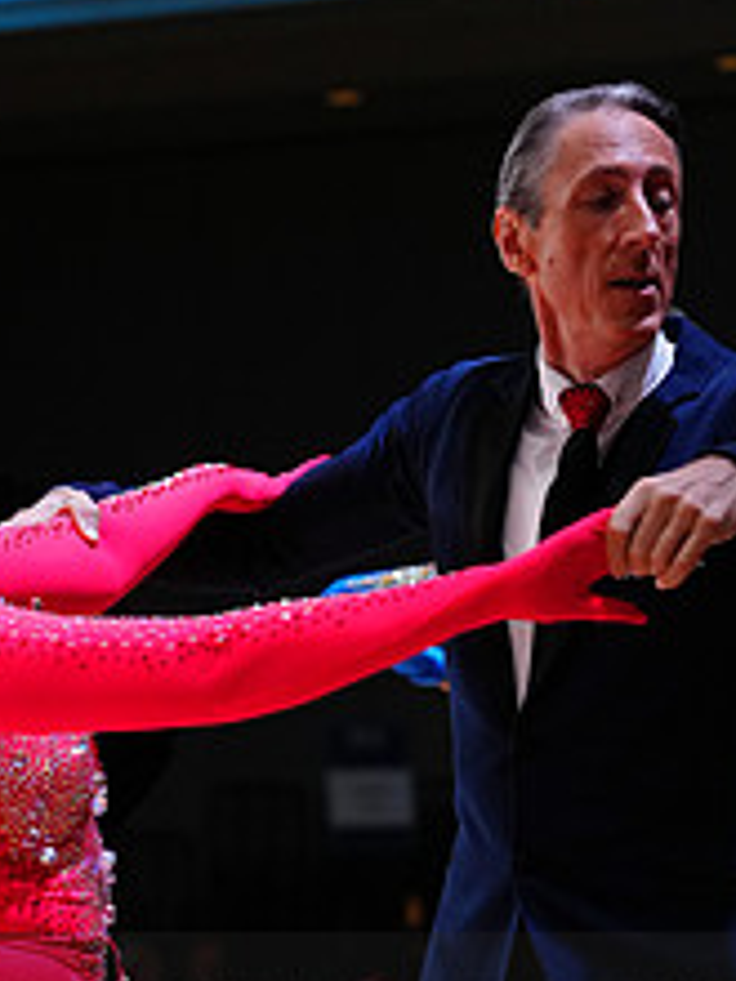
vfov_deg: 8.4
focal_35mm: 233
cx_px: 399
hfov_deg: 6.4
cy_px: 1084
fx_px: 6605
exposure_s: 1/320
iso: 2500
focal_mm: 92
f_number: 4
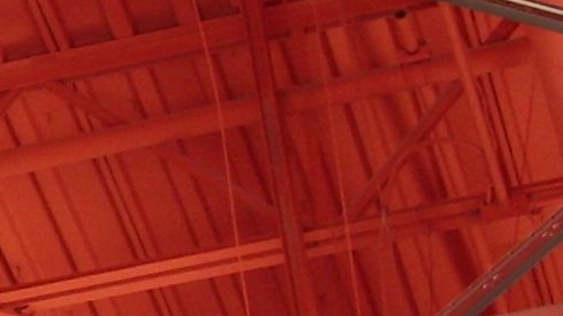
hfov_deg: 7.4
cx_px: -754
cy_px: 209
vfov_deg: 4.4
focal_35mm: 276
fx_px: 4118
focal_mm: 6.3
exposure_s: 1/30
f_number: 2.8
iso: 100
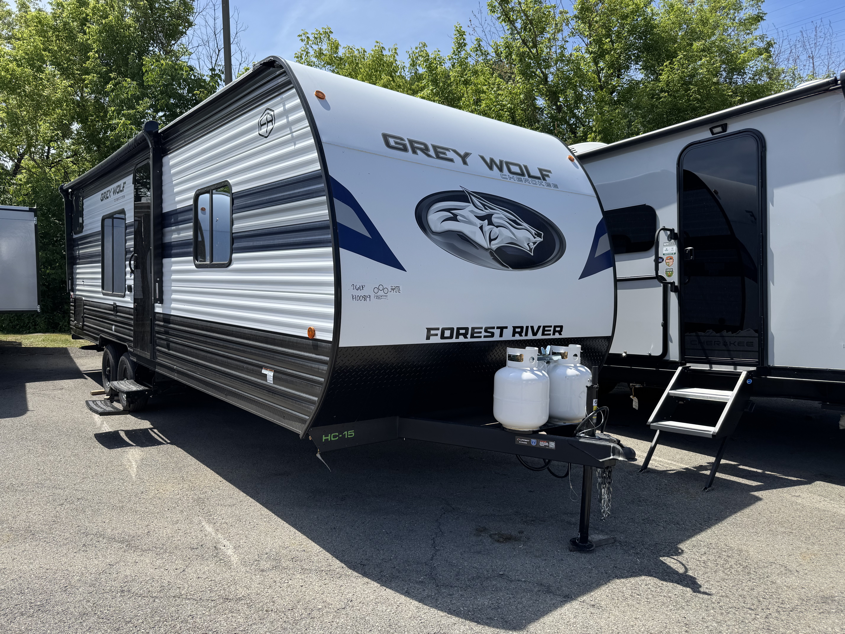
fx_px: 586
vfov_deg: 56.8
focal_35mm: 24
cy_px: 317
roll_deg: +0.5
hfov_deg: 71.6
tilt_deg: -5.6
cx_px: 422
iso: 80
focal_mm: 6.76
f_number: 1.78
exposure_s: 1/3096
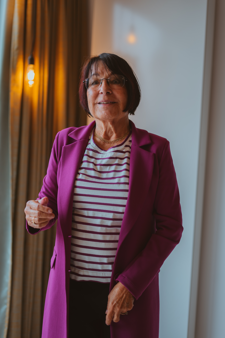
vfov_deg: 39.6
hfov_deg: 27.0
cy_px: 169
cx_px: 112
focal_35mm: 50
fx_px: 469
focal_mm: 50
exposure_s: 1/80
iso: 100
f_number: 1.8
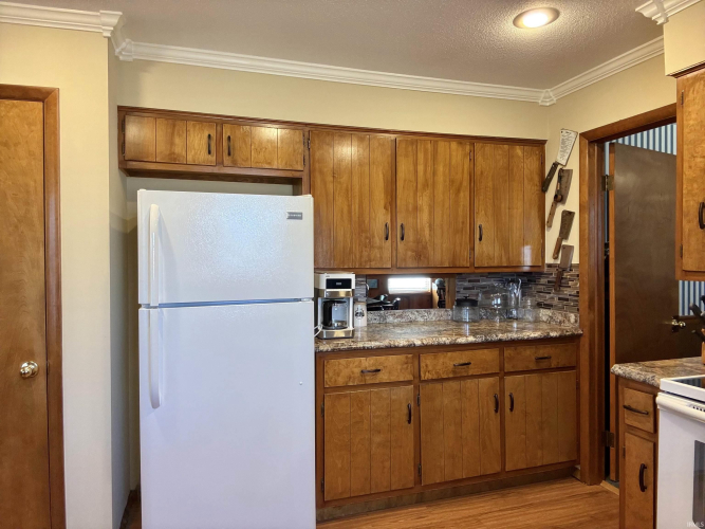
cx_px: 352
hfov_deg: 73.9
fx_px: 468
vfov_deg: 58.9
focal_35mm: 23
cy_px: 264
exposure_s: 1/60
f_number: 1.9
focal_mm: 2.69
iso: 160
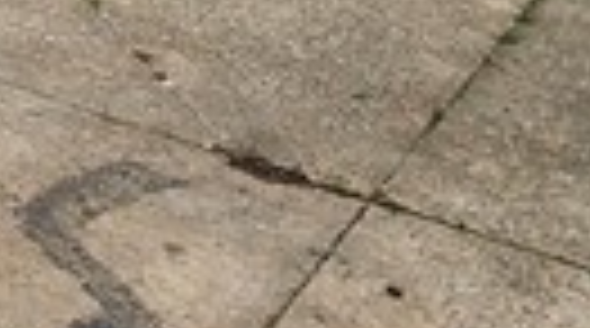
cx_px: -608
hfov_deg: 15.3
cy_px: -539
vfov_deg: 9.3
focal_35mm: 111
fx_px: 1733
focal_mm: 2.2
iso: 50
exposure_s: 1/1659
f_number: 2.2
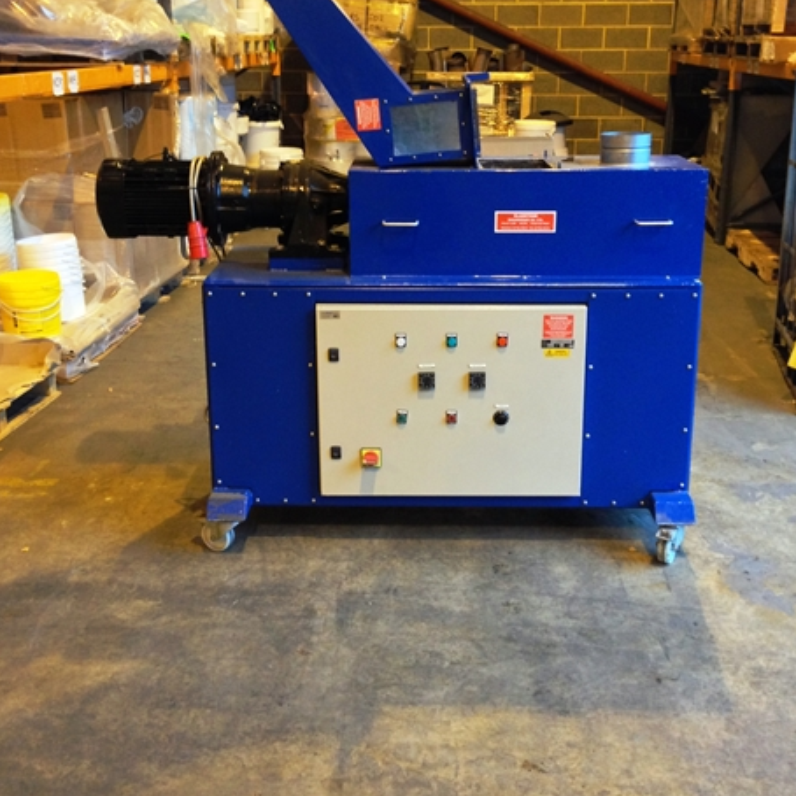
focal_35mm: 42
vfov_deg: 39.9
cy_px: 322
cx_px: 405
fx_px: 1093
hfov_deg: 40.0
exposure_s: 1/20
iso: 250
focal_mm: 4.13
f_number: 2.4
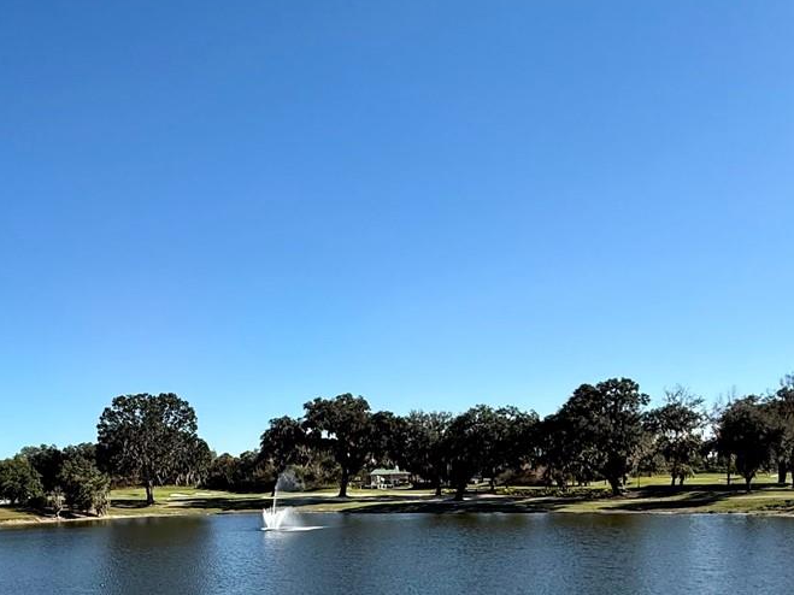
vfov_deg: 39.2
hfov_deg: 51.8
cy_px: 518
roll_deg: +1.7
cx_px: 207
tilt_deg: -1.8
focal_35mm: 34
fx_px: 780
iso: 50
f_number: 2.2
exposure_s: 1/1745
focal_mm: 2.22
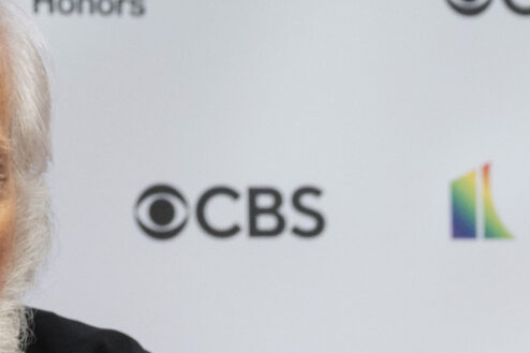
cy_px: 784
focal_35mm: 259
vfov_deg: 5.2
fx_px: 3812
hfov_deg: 7.9
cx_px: 395
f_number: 5.6
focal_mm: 50
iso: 1250
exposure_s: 1/250
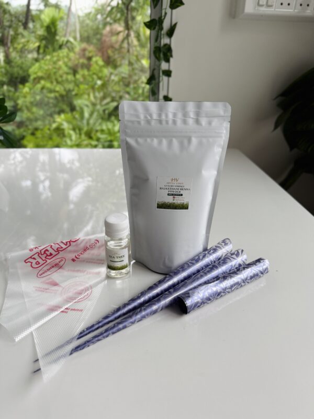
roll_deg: -2.1
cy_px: 210
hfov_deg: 56.8
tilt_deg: -28.0
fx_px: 290
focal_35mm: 24
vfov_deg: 71.6
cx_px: 157
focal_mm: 6.76
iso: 160
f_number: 1.78
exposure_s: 1/100
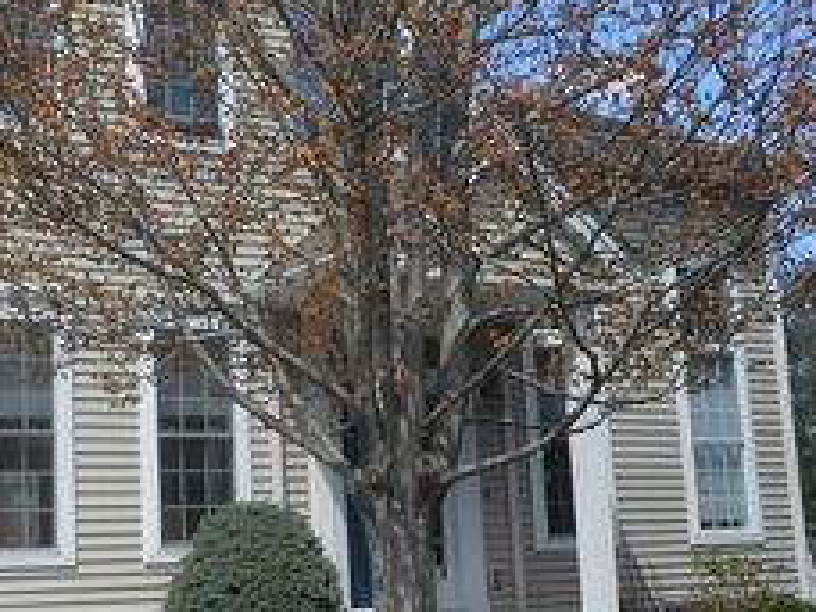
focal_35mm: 57
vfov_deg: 25.6
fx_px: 1344
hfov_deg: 32.7
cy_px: 338
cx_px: 147
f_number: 3.5
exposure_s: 1/640
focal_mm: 4.6
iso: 80
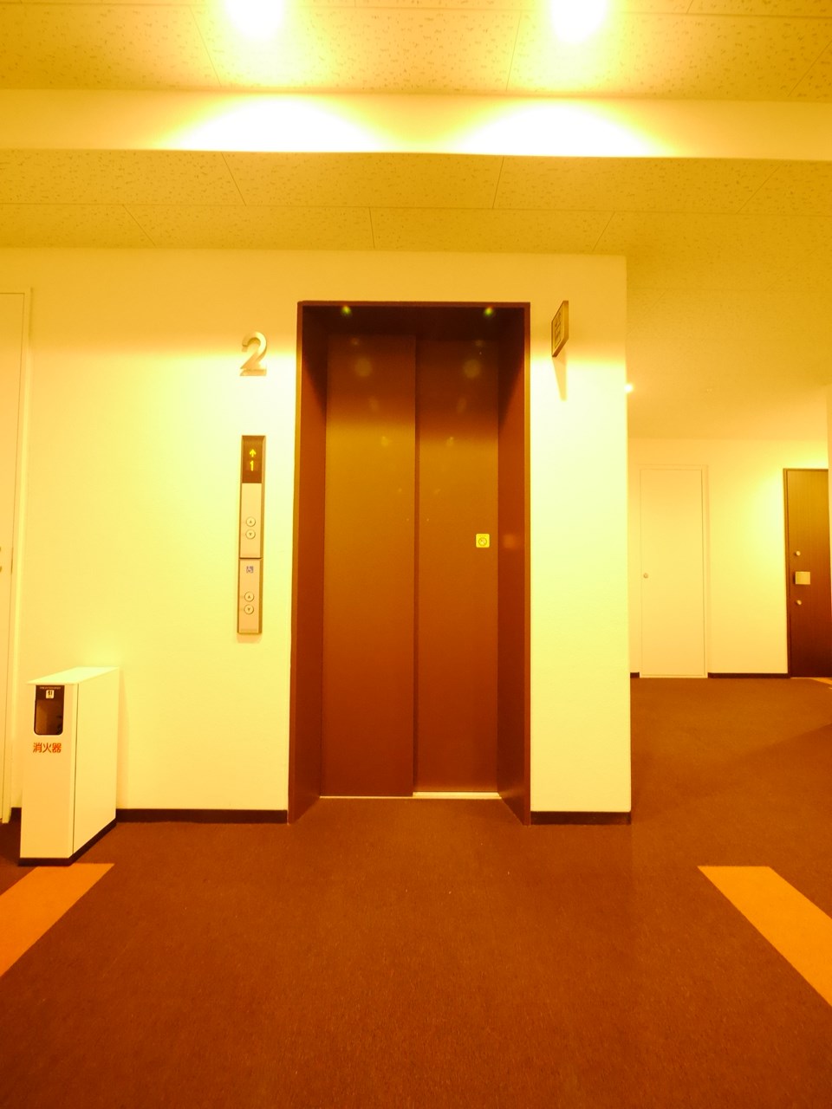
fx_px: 449
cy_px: 554
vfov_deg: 102.1
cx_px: 416
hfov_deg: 85.7
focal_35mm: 14
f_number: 5
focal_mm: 7
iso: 3200
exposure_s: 1/15
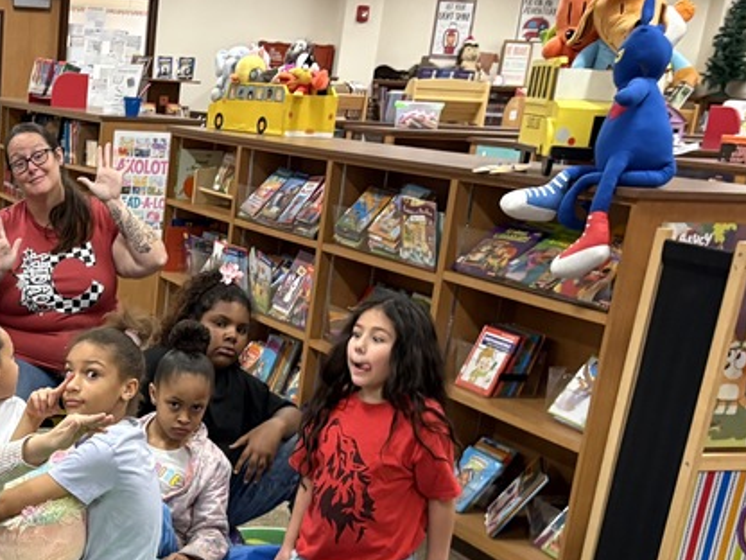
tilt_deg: -22.6
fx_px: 1379
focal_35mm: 64
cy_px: 625
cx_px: 5
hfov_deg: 28.5
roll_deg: -2.4
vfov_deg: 21.7
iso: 320
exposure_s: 1/60
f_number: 1.6
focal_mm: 5.96
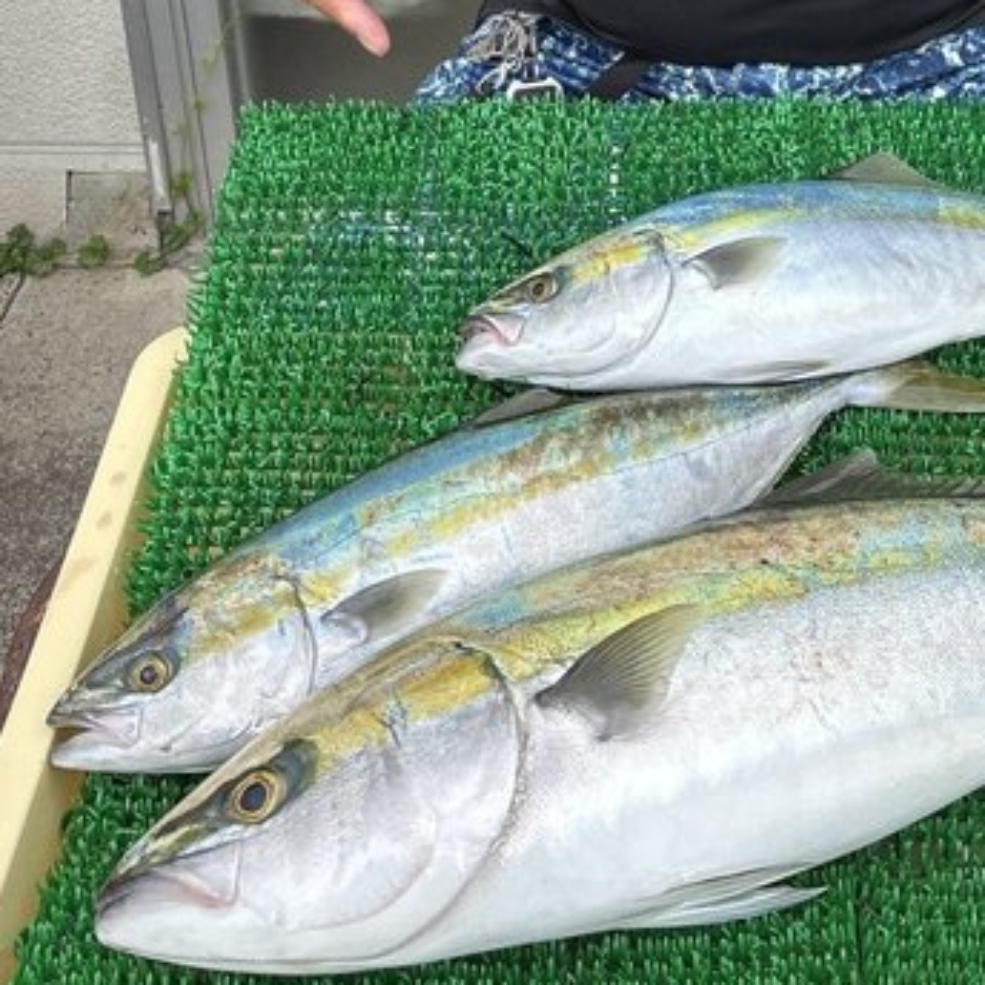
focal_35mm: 57
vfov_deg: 27.0
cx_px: 684
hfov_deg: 29.8
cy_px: -157
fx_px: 1835
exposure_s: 1/365
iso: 50
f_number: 1.6
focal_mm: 5.96
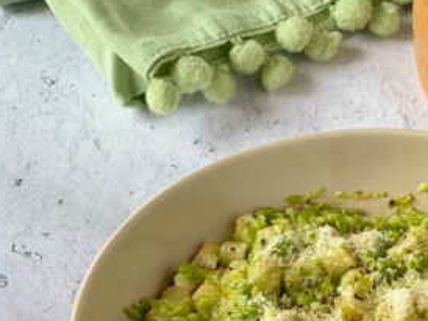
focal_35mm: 202
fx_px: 2500
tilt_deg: -42.6
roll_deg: -1.5
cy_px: 263
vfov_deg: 7.4
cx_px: 467
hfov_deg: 9.7
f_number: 2.8
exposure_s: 1/99
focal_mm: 9
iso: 40
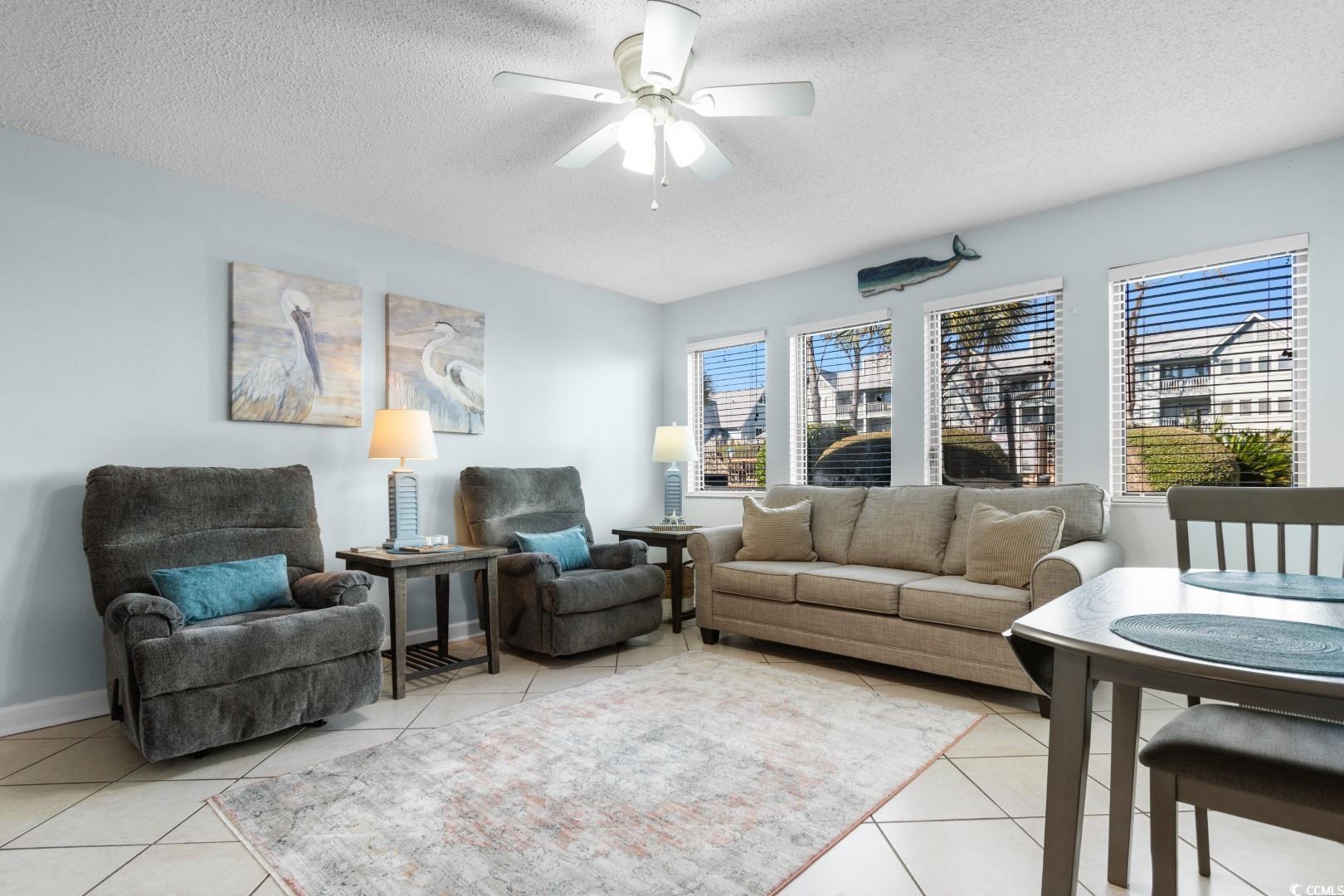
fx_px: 635
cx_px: 672
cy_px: 448
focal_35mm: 17
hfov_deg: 93.3
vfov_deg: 70.4
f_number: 4.8
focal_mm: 11.5
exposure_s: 1/2
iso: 100
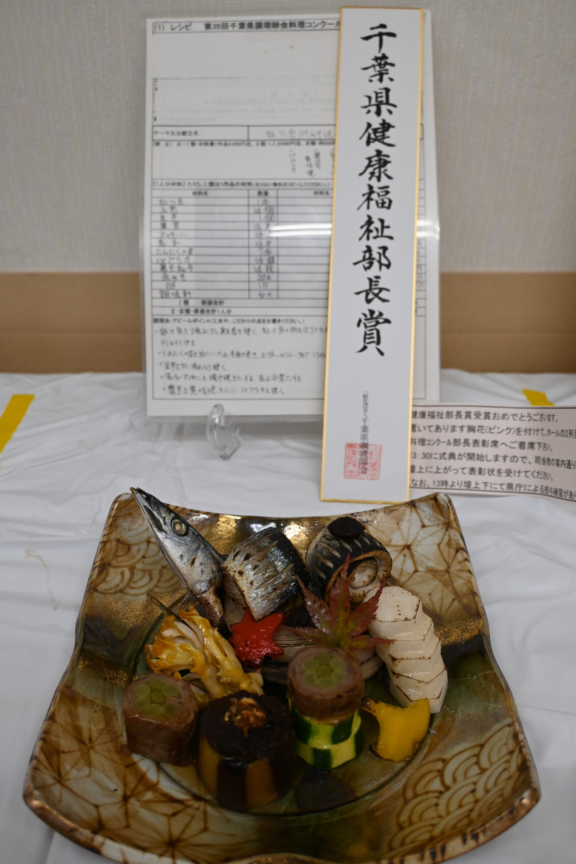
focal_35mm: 32
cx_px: 288
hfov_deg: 41.7
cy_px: 432
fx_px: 756
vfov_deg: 59.5
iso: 400
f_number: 4
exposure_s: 1/125
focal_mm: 21
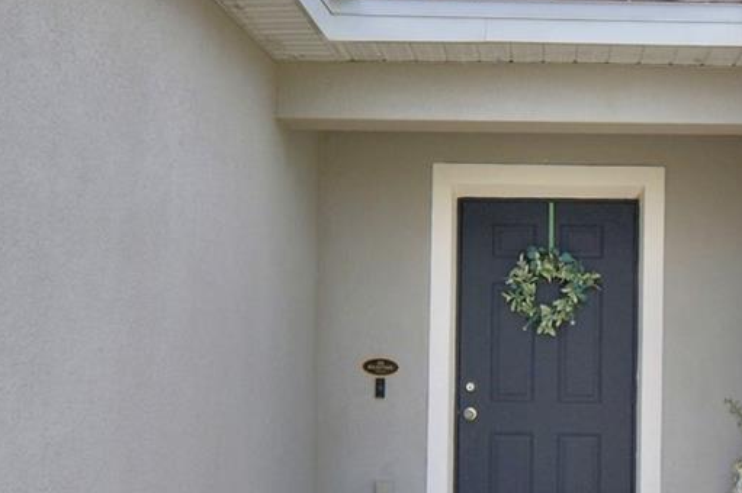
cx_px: 550
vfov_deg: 28.4
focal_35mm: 47
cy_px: 338
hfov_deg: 40.8
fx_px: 968
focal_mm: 10
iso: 100
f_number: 4.5
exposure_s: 1/1250
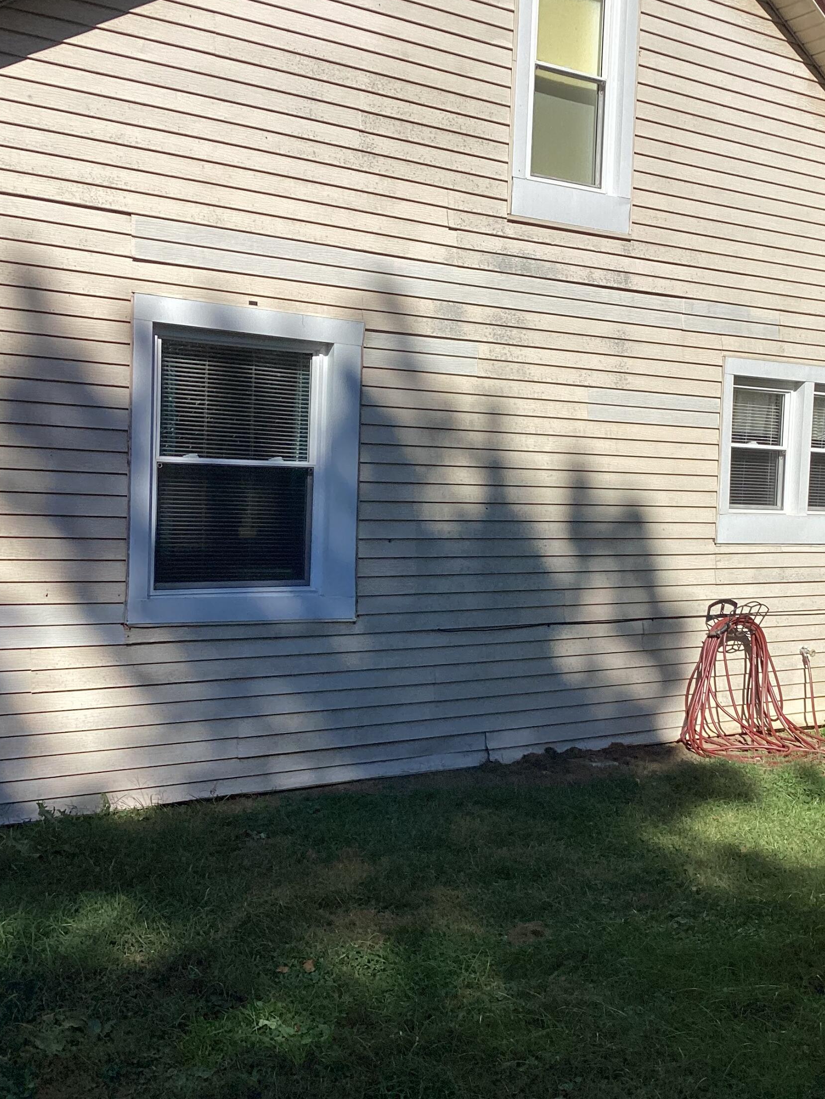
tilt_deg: -4.2
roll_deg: -1.4
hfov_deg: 34.3
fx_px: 1334
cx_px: 483
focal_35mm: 42
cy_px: 546
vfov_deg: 44.8
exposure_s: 1/2331
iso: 25
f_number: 2.4
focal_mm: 3.3
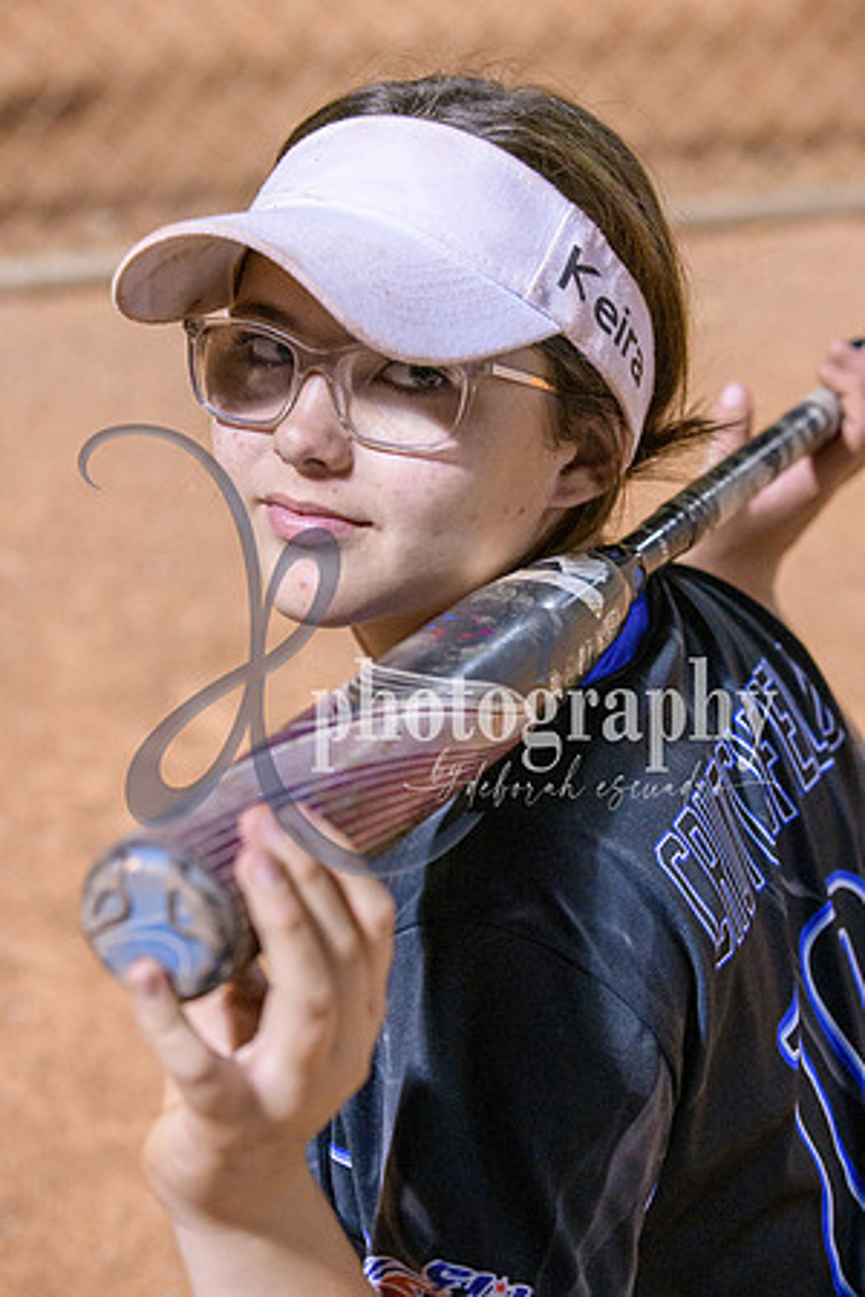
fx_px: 2523
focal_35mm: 70
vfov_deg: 28.8
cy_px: 648
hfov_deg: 19.5
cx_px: 432
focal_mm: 70
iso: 4000
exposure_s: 1/250
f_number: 5
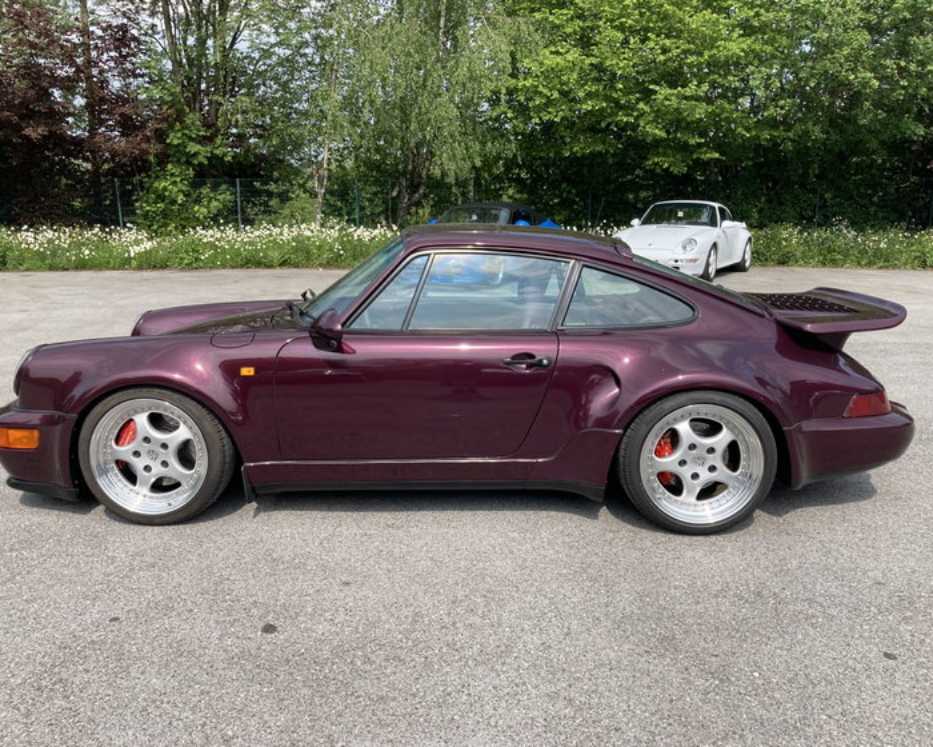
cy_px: 379
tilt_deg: -12.9
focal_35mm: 30
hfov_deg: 58.8
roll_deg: -0.8
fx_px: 828
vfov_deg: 48.5
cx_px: 463
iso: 20
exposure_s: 1/1499
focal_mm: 3.99
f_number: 1.8
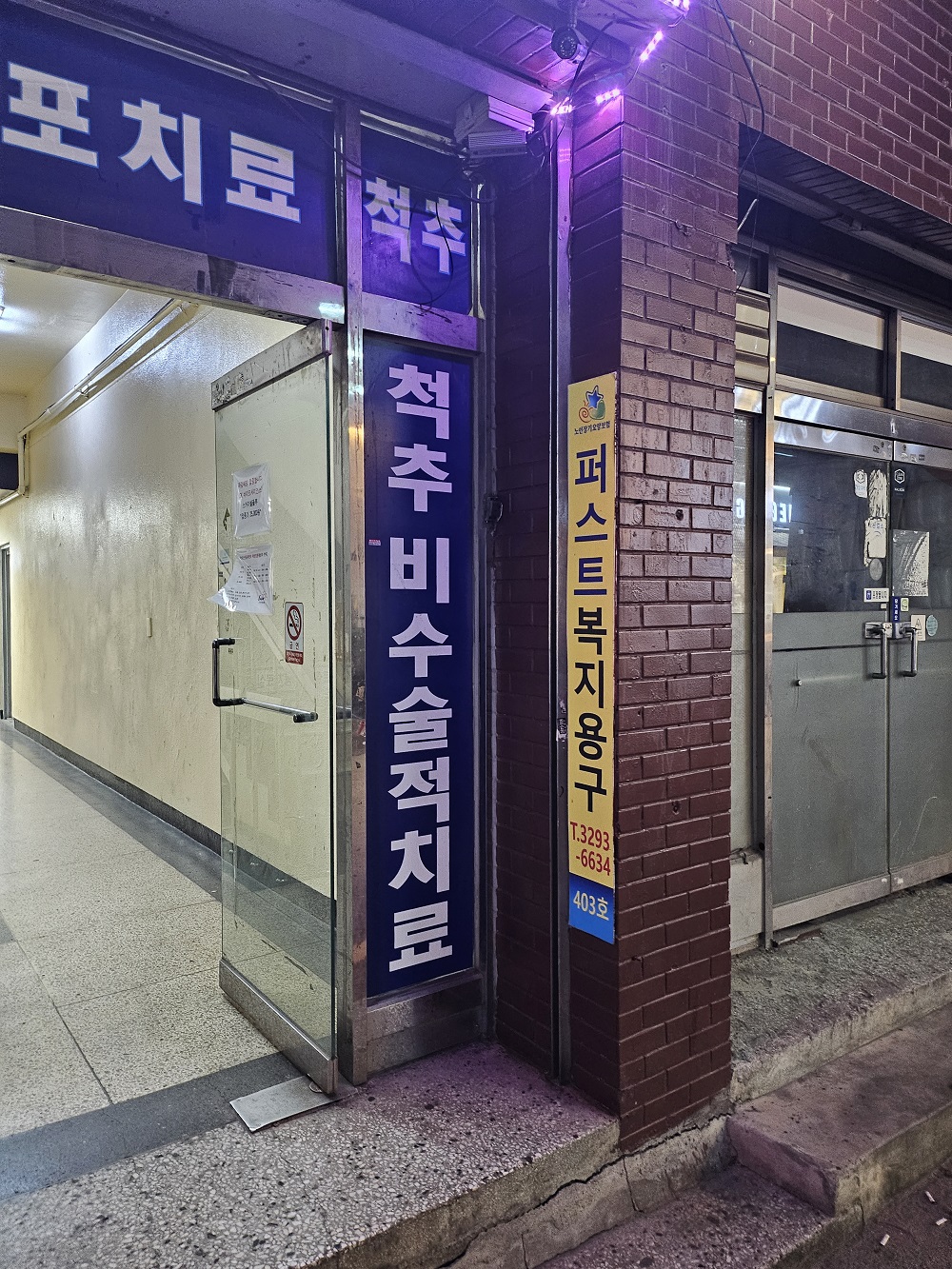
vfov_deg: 71.6
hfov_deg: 56.8
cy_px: 634
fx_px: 880
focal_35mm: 24
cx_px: 476
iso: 640
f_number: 1.8
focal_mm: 5
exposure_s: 1/28.1
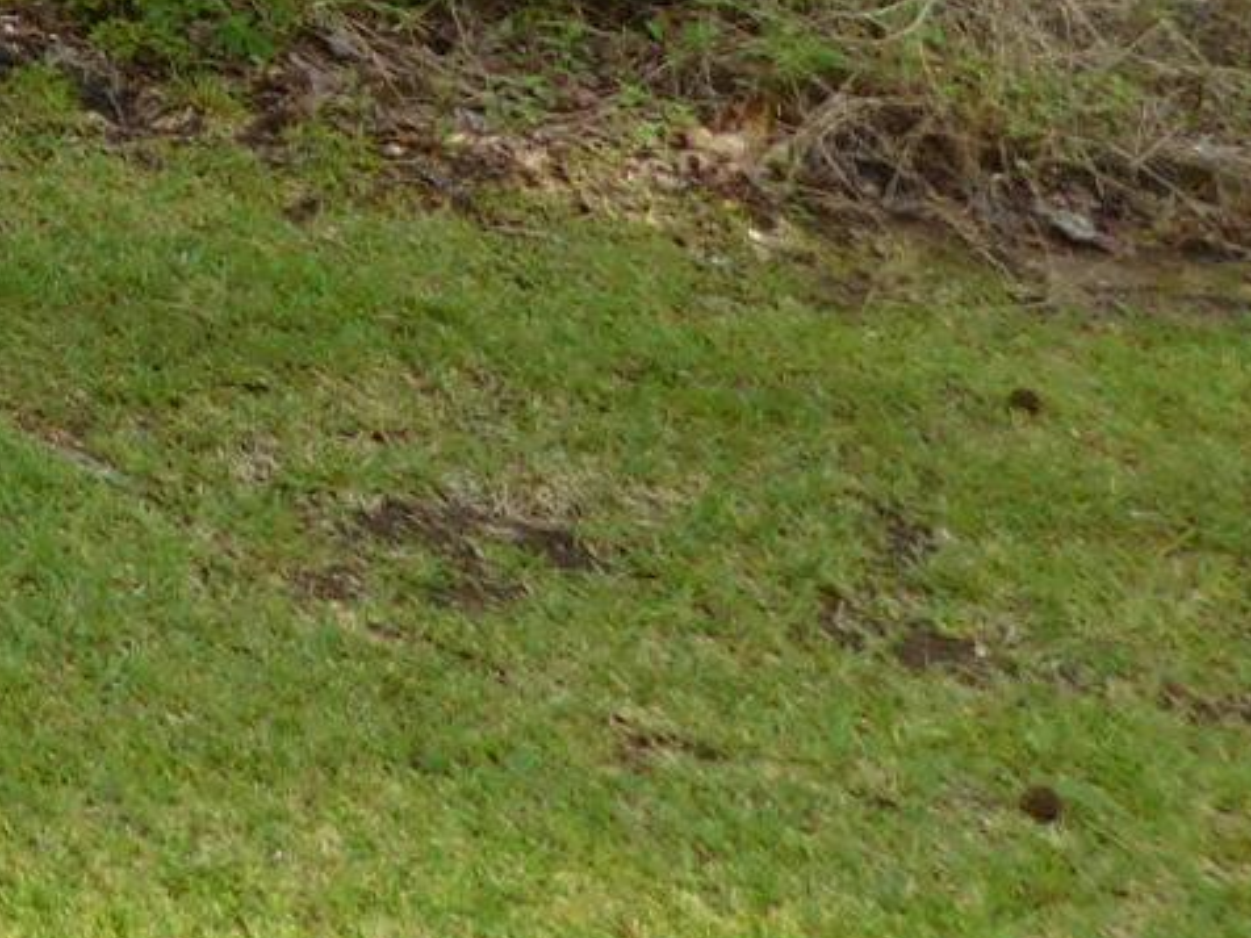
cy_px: -746
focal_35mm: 103
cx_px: -1339
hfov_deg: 15.0
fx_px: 3722
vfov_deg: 13.0
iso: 125
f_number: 3
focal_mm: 4
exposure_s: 1/640
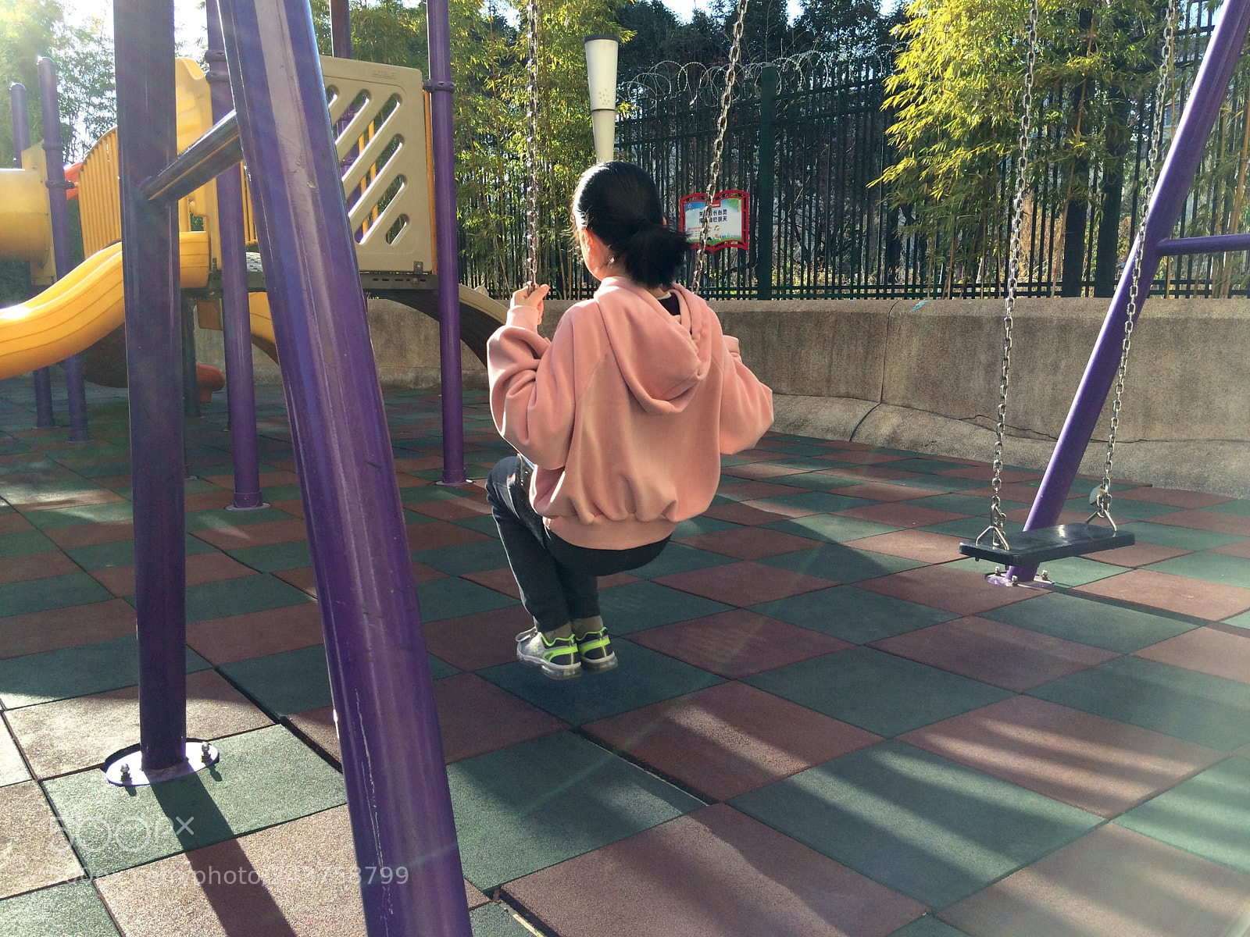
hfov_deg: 61.7
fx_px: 1047
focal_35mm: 29
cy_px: 468
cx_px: 625
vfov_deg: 48.2
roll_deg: +0.6
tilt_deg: -10.0
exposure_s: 1/651
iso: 32
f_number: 2.2
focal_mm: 4.15
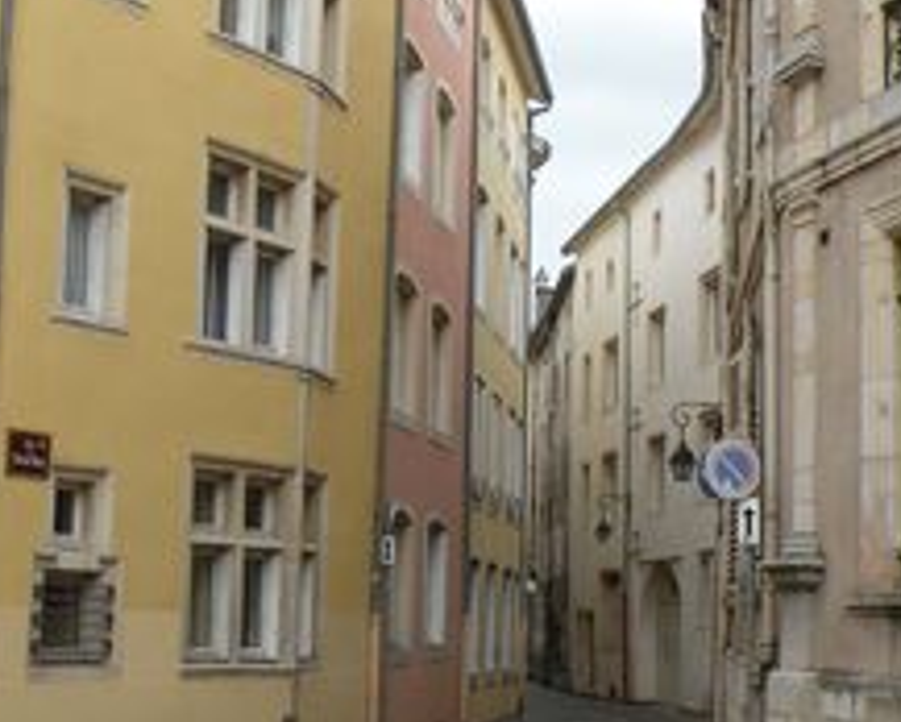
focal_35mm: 62
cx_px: 523
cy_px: 496
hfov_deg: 30.4
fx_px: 1655
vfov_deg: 24.5
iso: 64
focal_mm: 4.7
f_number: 4.5
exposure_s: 1/119
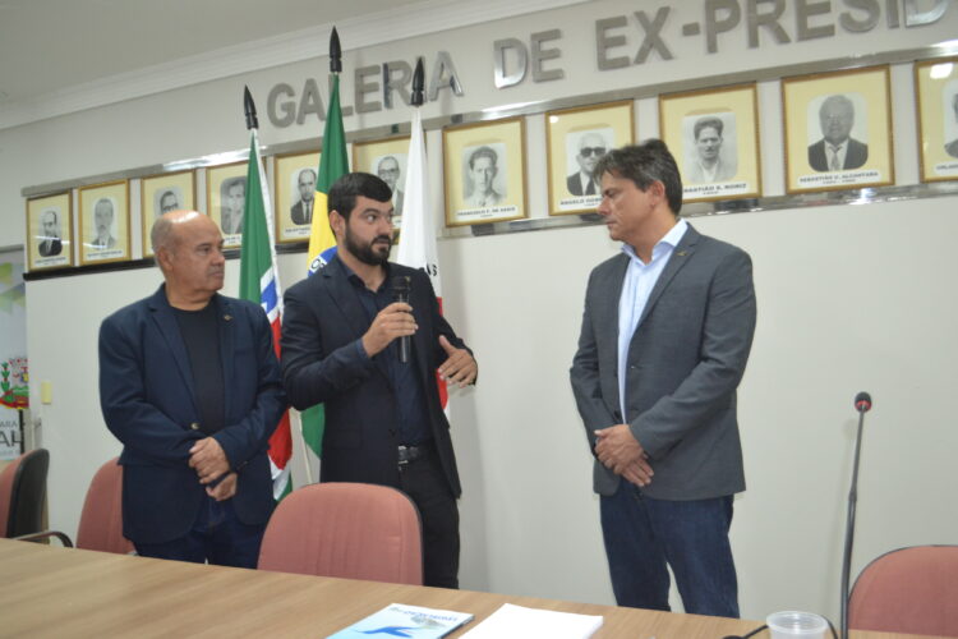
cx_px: 479
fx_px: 798
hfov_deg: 61.9
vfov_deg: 43.6
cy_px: 320
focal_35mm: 30
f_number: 3.8
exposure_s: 1/60
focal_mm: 20
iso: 1400
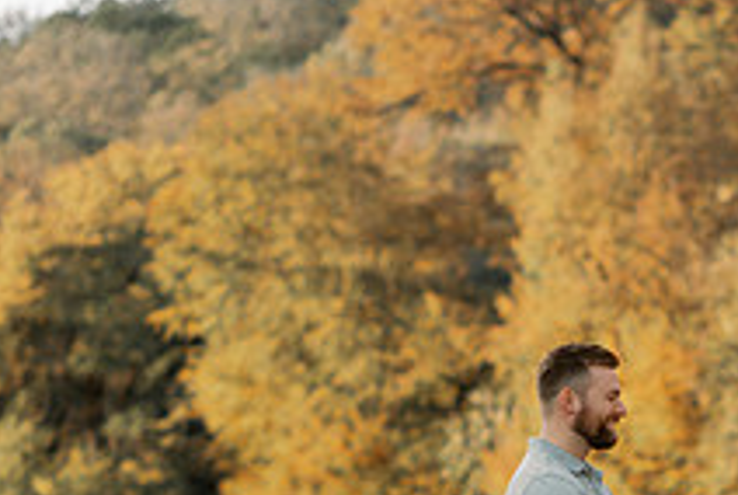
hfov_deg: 8.7
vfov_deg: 5.9
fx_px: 4763
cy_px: 601
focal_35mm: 232
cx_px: 950
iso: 125
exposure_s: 1/800
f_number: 2.5
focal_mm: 85
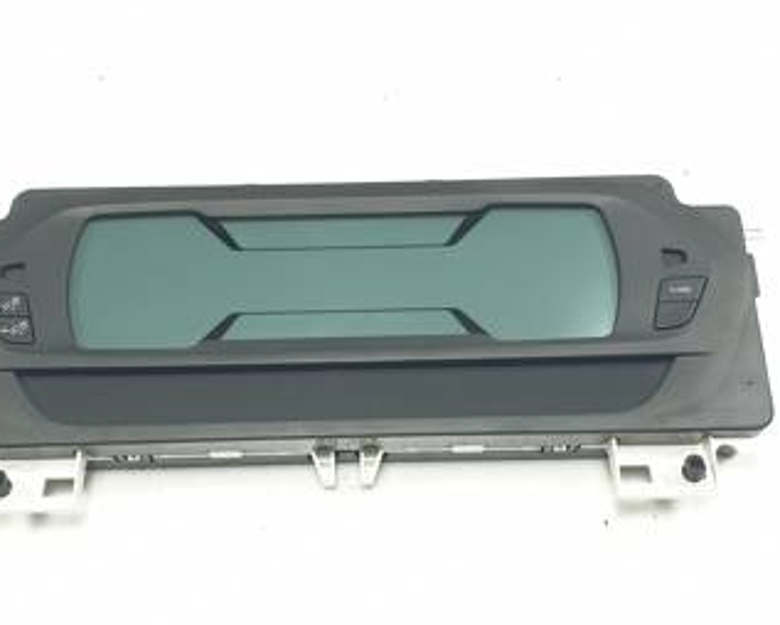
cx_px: 344
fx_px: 739
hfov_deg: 55.5
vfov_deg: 45.8
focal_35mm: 32
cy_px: 332
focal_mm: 4.3
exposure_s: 1/100
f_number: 2.4
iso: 50
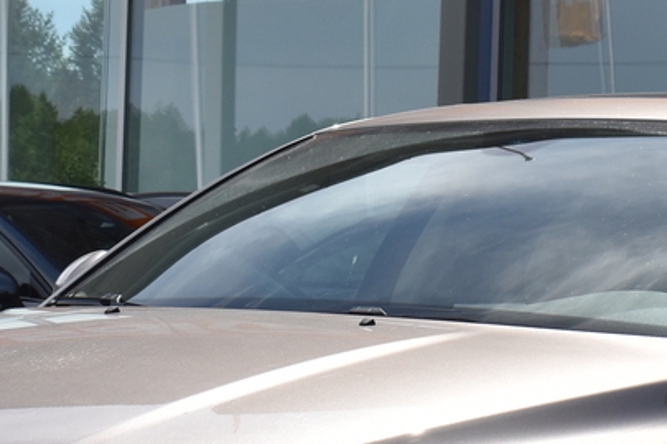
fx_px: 2779
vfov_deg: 9.1
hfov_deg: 13.7
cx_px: 443
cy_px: 308
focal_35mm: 150
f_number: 8
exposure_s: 1/750
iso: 200
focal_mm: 25
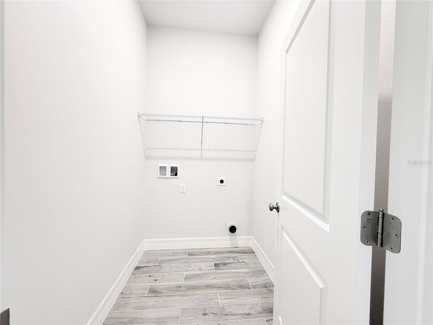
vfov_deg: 85.7
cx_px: 216
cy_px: 162
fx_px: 175
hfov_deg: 102.1
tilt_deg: -0.4
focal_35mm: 14
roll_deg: -1.4
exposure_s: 1/60
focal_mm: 2.22
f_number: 2.2
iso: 500
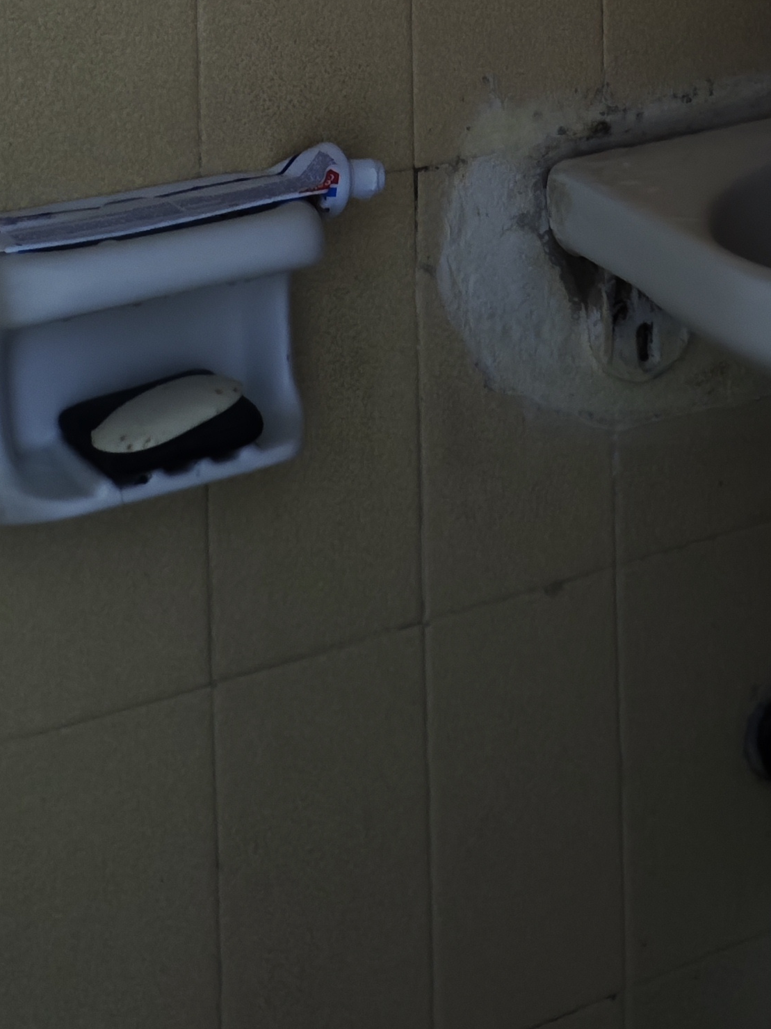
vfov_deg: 23.2
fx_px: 2139
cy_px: -386
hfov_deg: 20.3
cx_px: 594
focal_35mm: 72
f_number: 1.59
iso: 1000
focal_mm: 4.94
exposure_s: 1/10
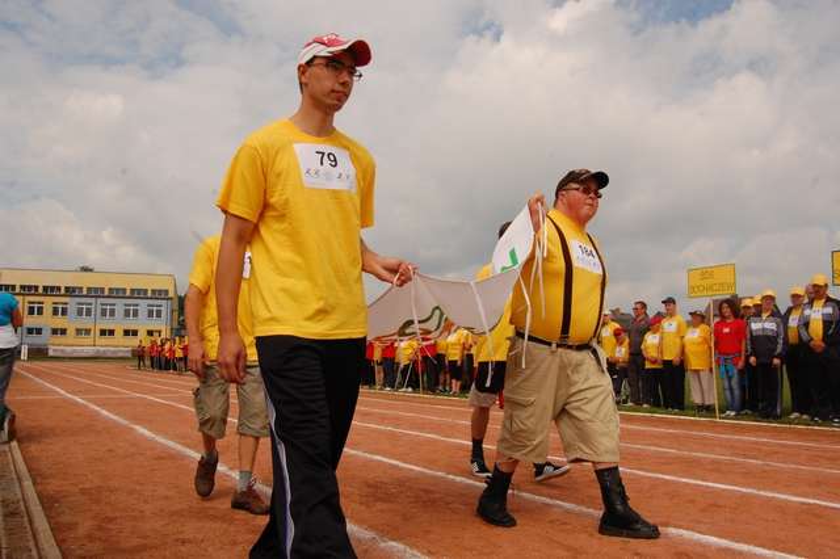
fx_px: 630
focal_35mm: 27
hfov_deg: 67.4
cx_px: 420
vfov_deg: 47.9
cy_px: 280
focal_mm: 18
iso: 400
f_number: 11
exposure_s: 1/500
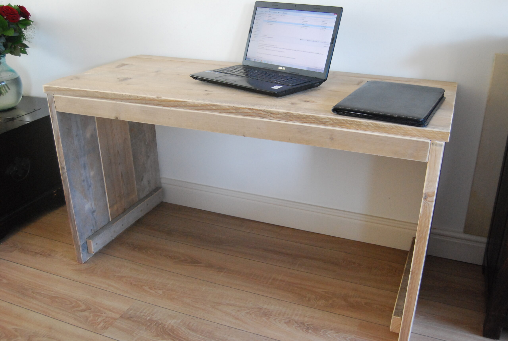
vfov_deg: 38.5
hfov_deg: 55.0
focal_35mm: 34
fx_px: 488
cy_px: 170
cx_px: 254
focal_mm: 23
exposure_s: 1/30
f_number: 3.8
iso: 1600
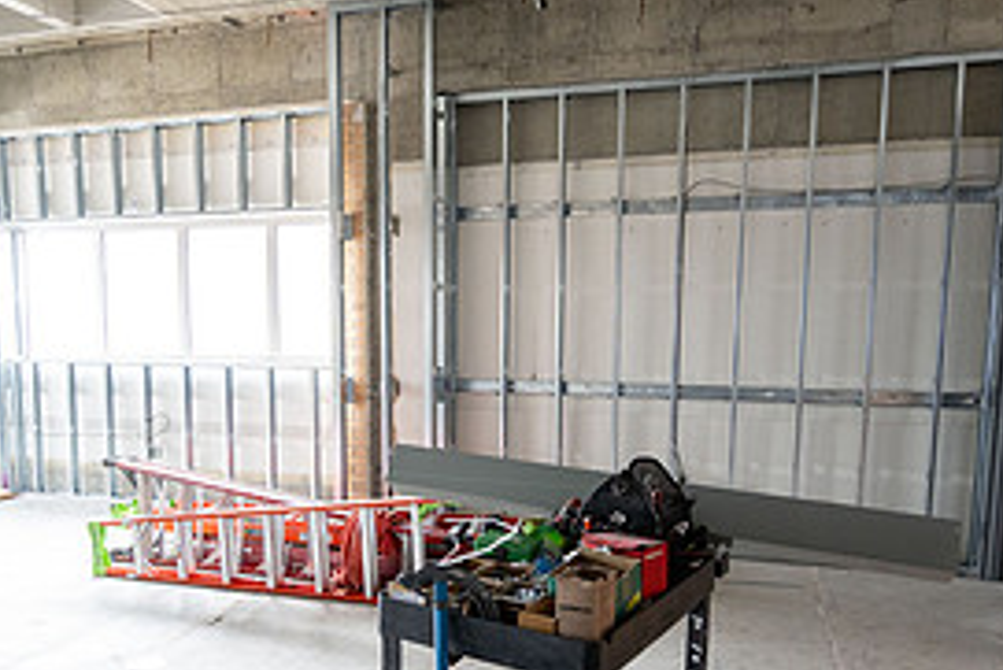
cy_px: 439
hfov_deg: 61.9
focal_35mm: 30
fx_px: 836
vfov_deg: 43.1
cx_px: 470
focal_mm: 14
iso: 1000
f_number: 4
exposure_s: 1/125
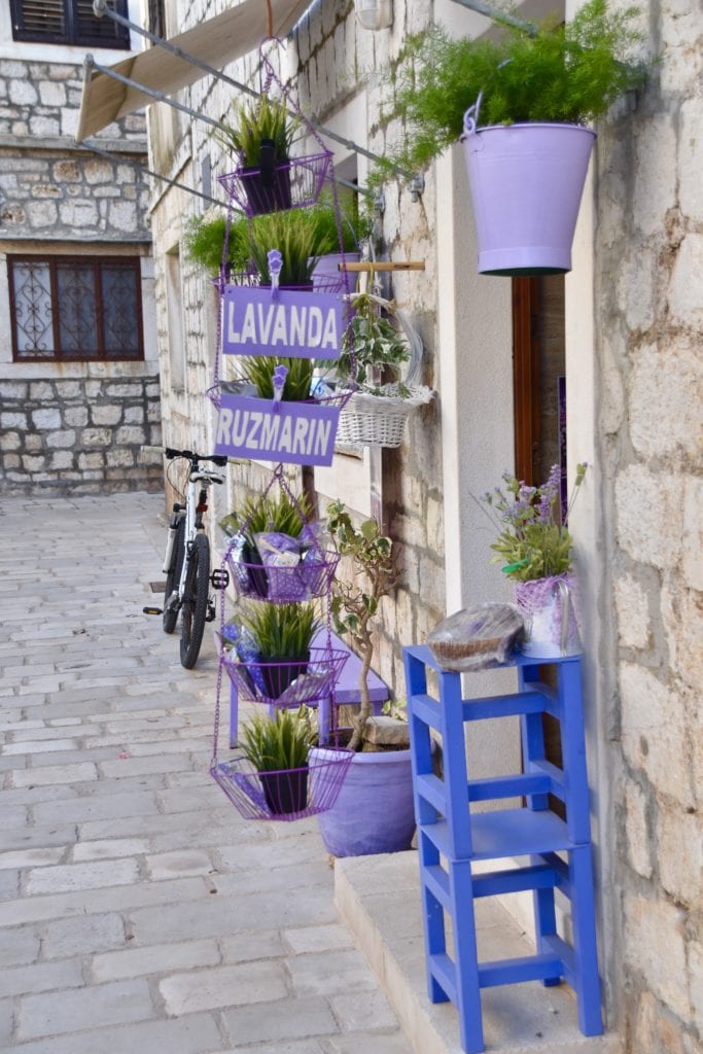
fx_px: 1669
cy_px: 527
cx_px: 352
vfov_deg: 35.0
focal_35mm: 57
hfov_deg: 23.8
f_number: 6.3
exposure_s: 1/160
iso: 200
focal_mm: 38
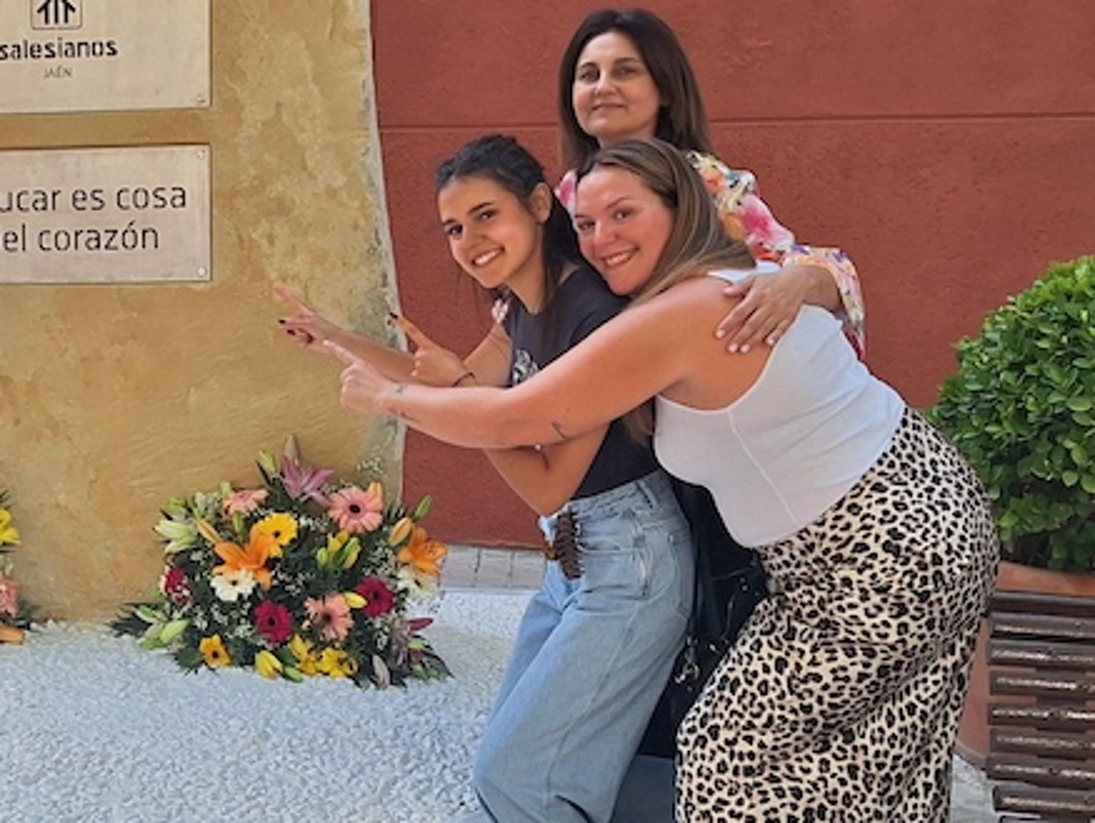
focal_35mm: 63
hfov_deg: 29.1
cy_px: 385
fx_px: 1994
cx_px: 50
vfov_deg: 23.3
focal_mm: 5.54
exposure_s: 1/337
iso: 40
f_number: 1.8
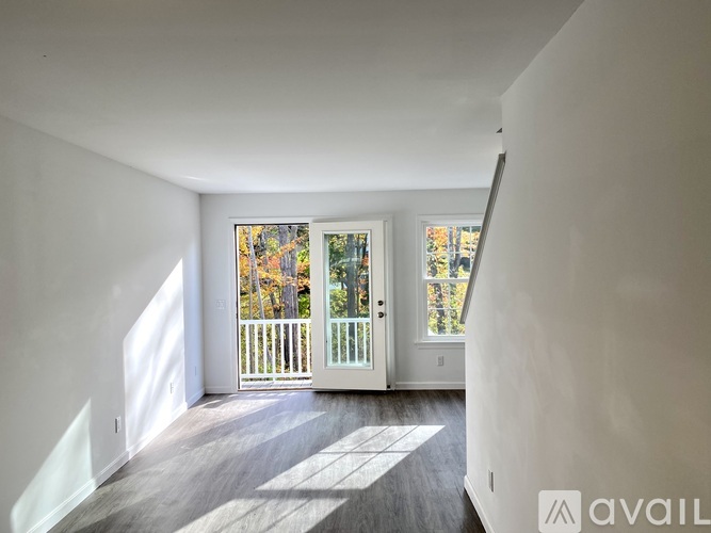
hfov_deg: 67.3
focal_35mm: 26
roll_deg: +1.1
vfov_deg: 53.0
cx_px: 356
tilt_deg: -1.6
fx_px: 534
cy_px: 266
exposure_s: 1/382
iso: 32
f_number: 1.8
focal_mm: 4.25
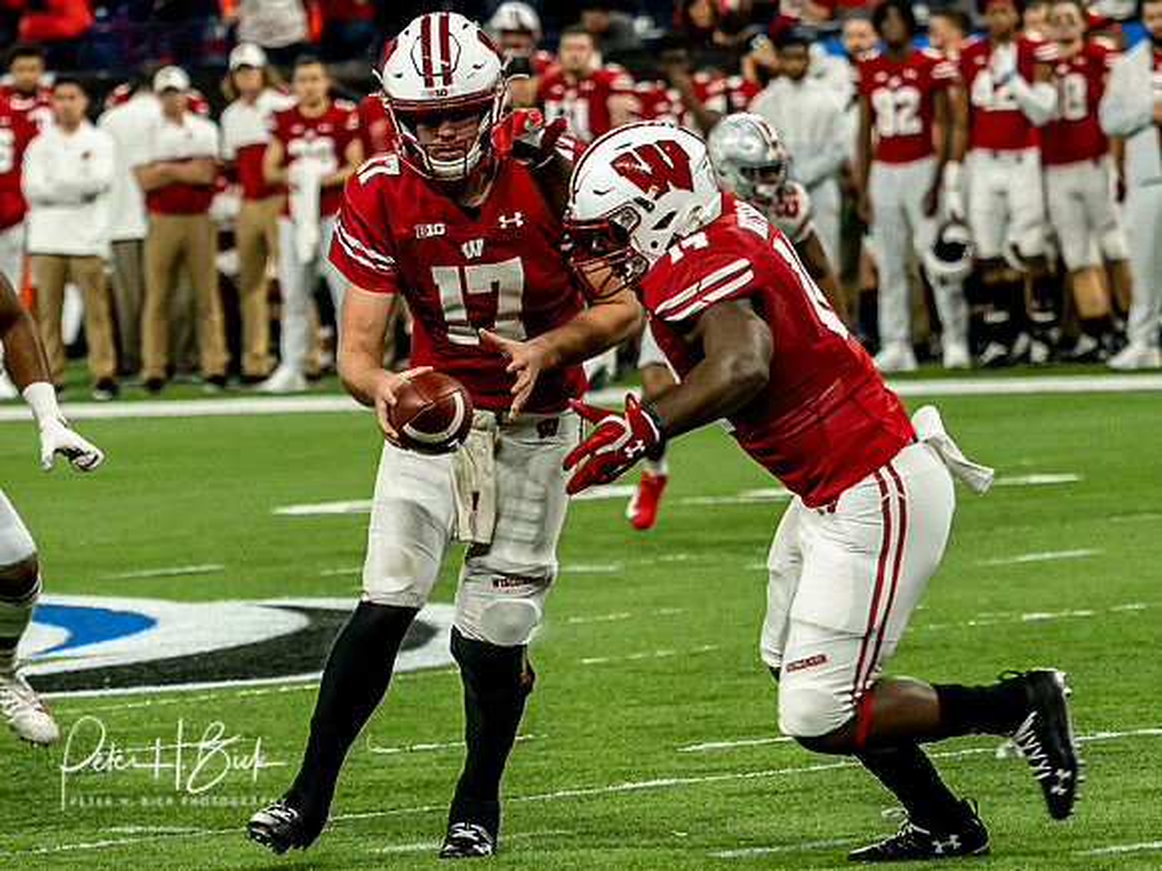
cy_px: 472
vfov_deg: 3.6
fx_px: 14042
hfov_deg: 4.7
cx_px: 398
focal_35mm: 418
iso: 1250
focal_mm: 106
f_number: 2.8
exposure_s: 1/1000
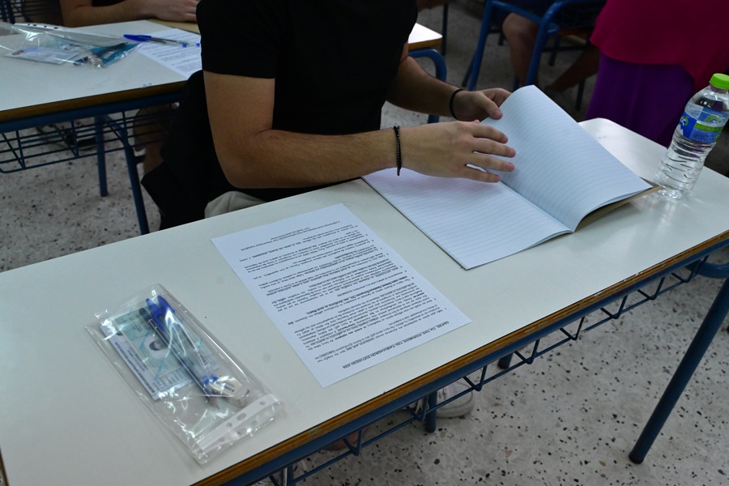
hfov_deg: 59.5
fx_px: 638
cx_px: 364
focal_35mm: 32
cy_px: 243
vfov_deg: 41.7
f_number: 6.3
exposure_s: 1/1250
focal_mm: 31.5
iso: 8000
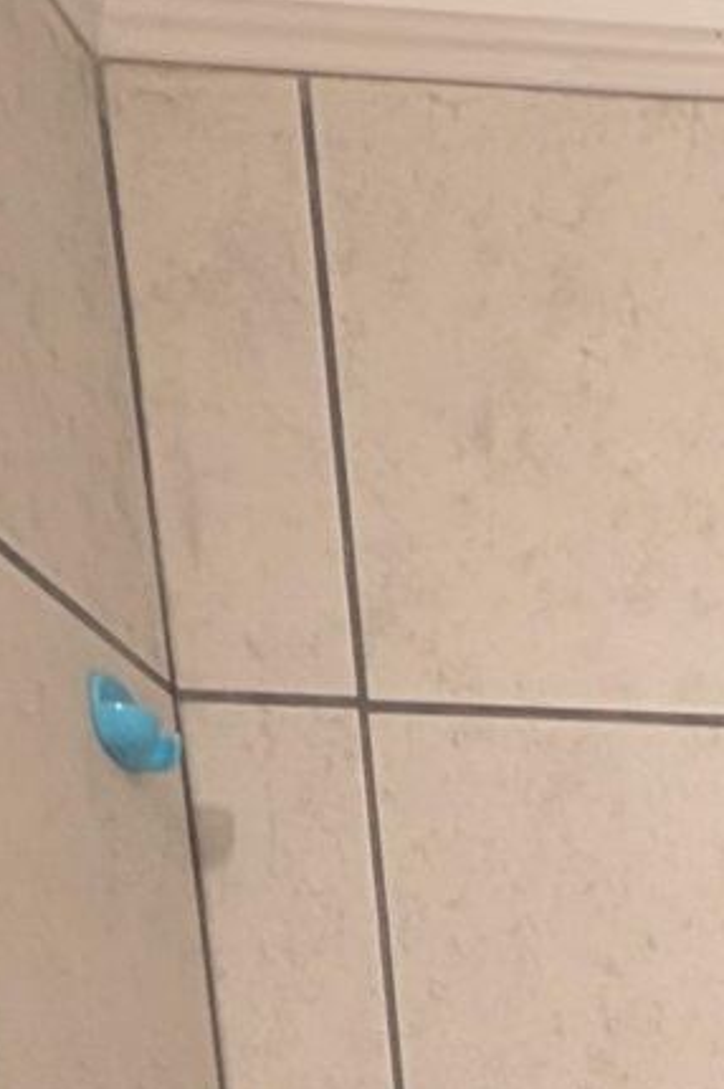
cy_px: 2297
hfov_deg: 16.9
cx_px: 1283
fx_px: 2024
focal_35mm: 67
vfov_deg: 17.8
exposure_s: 1/30
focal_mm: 2.02
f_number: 1.7
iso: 83
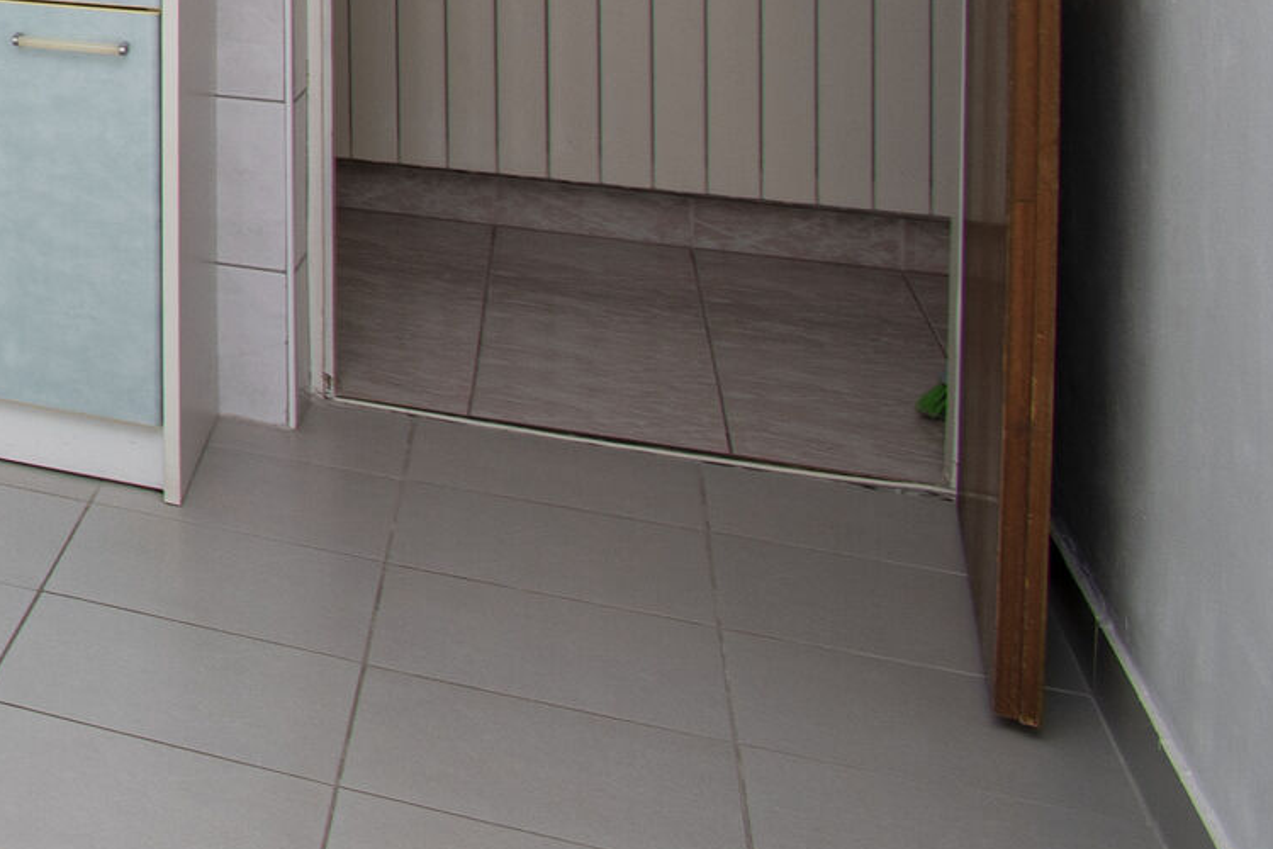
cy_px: -380
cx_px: -1013
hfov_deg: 22.0
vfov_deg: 21.0
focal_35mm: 56
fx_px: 1980
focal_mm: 10
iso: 100
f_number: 5.6
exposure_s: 1/60
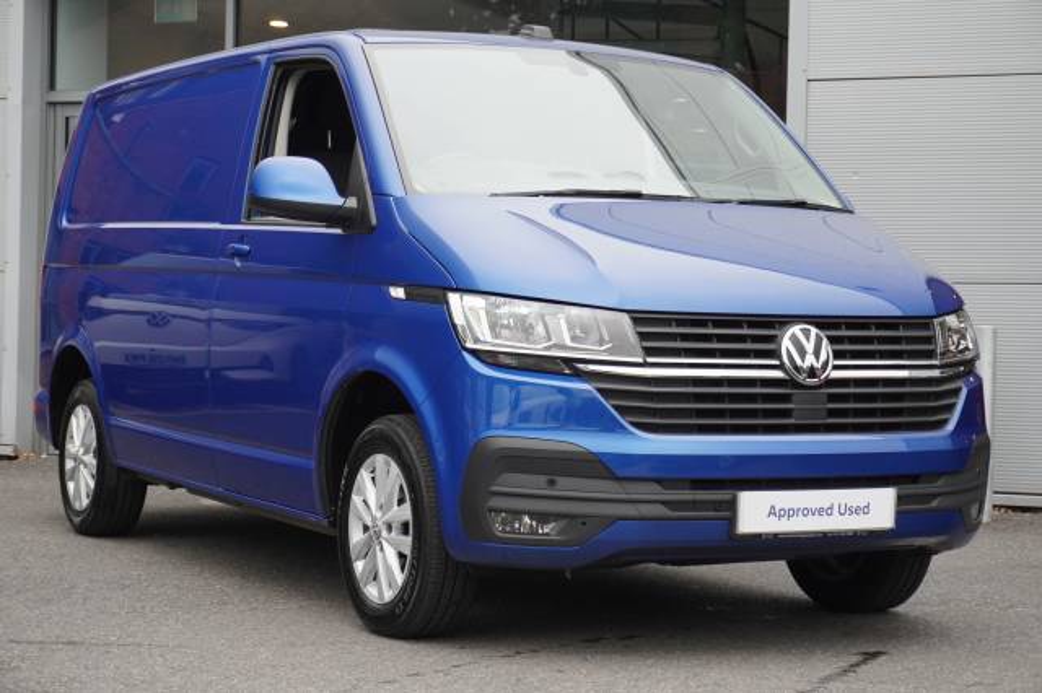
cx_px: 521
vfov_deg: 18.9
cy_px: 346
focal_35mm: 72
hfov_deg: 28.1
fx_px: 2083
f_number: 5.6
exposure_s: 1/160
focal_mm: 48
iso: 250
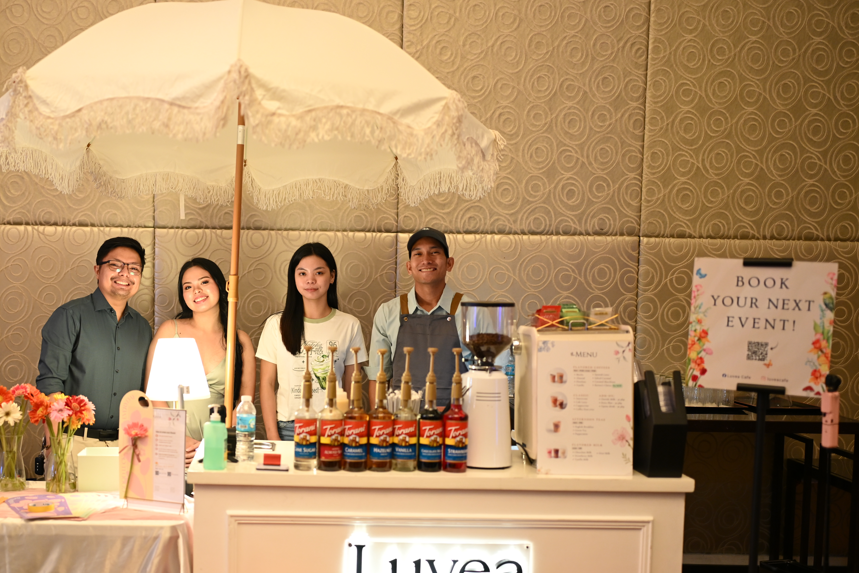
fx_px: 1098
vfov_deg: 29.1
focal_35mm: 46
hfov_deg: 42.3
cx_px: 304
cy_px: 353
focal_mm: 35
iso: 1000
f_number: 1.2
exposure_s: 1/125
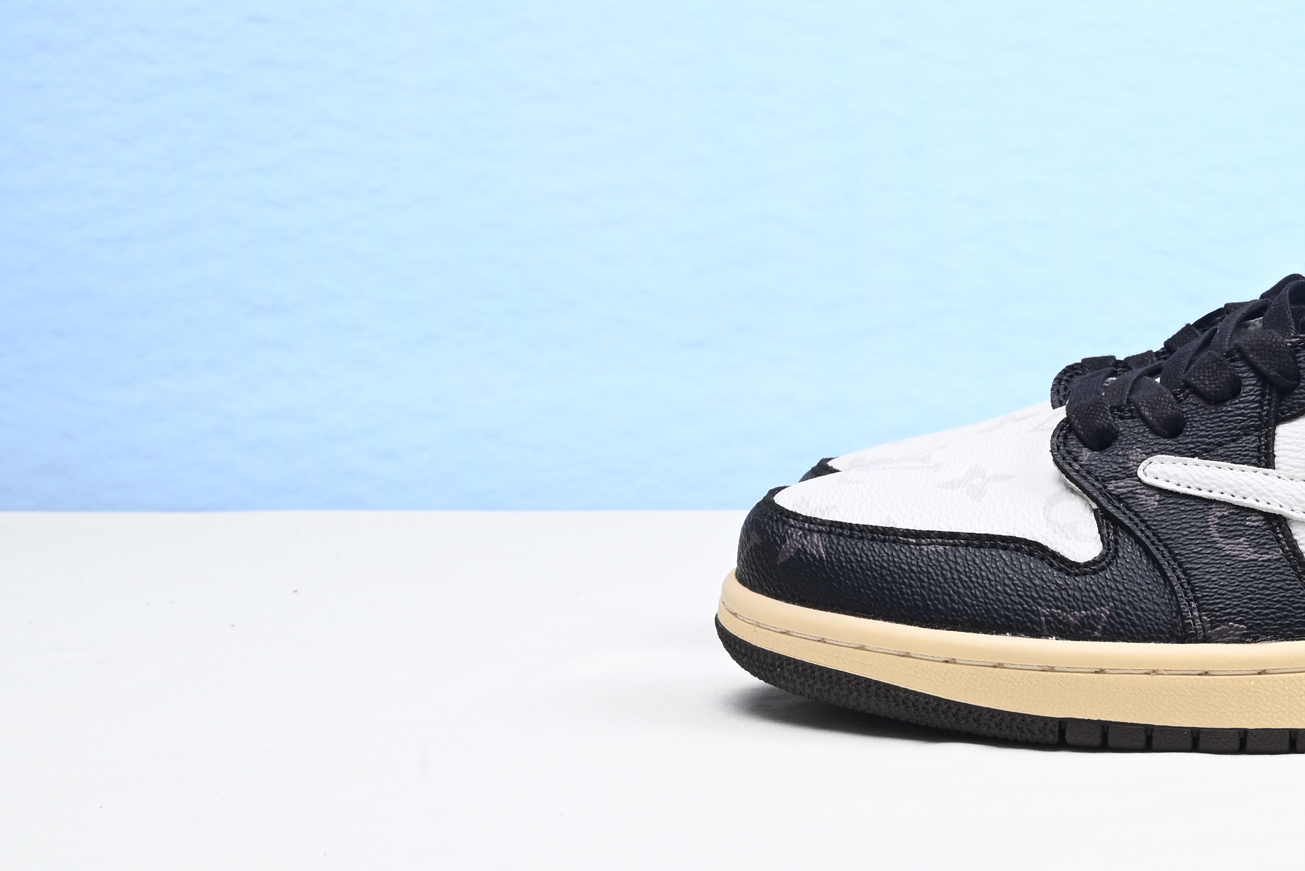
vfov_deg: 17.8
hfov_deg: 25.3
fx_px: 2756
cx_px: 1325
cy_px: 172
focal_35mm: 76
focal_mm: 37
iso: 100
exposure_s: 1/2
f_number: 16
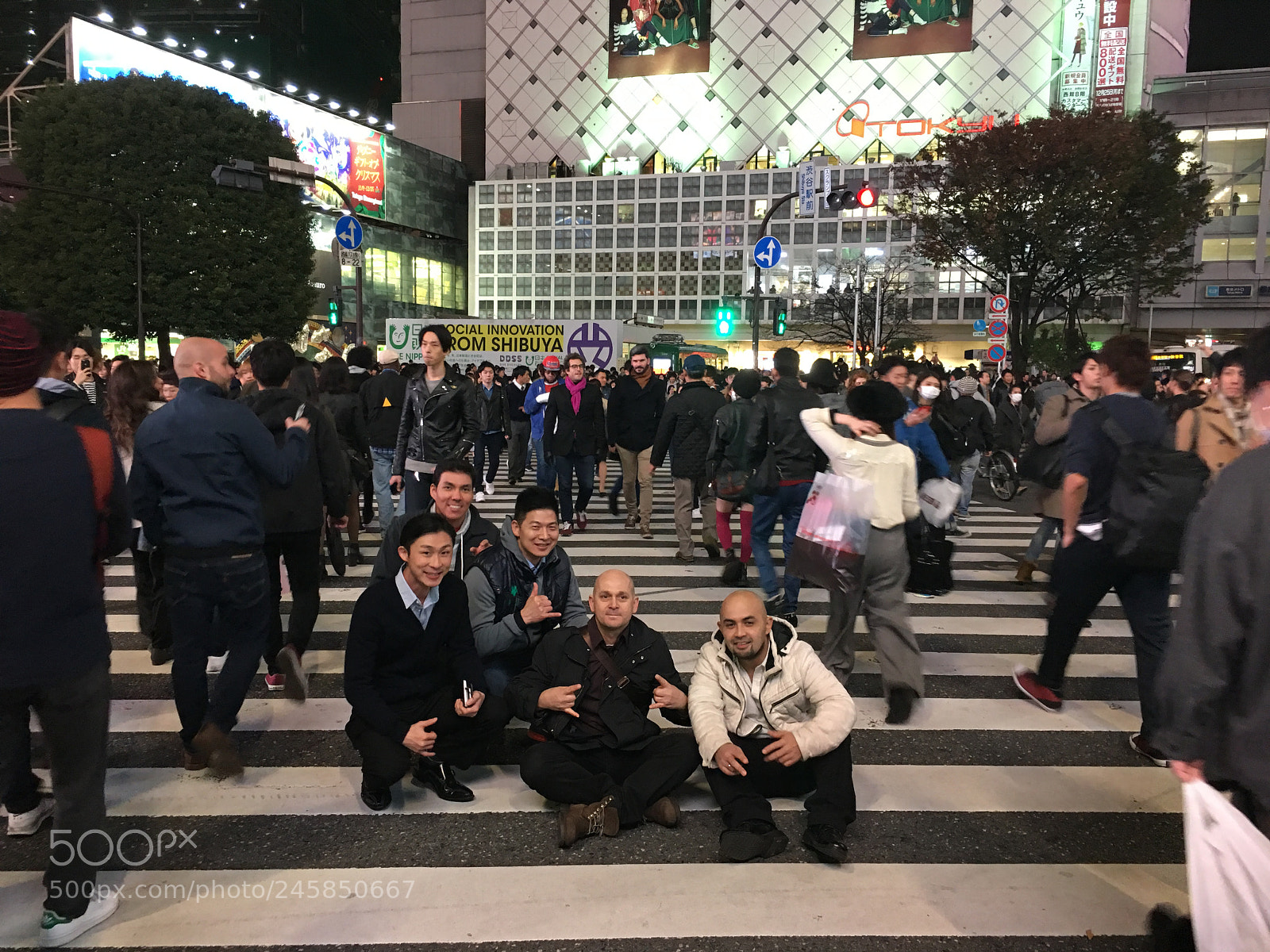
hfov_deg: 61.7
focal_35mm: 29
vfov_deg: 48.2
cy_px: 476
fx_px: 1064
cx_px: 635
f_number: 2.2
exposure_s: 1/10
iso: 100
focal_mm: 4.15
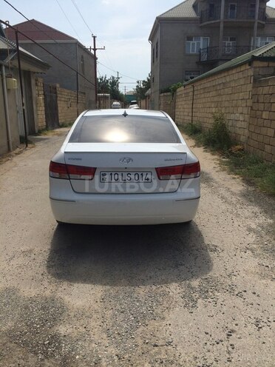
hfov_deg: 48.2
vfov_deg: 61.7
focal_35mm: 29
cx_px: 138
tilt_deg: -14.2
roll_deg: +0.2
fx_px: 307
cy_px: 184
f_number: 2.2
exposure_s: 1/4566
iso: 40
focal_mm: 4.15
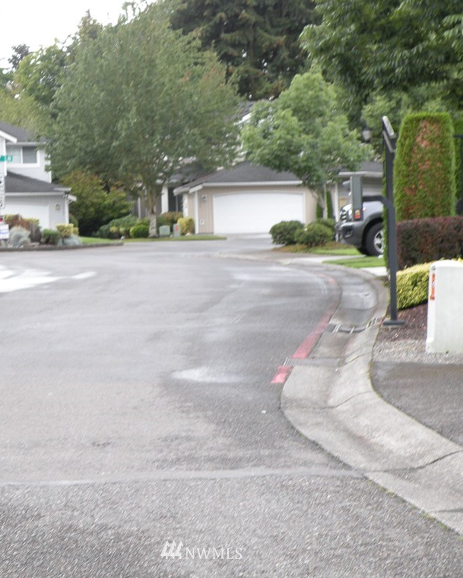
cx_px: 203
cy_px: 287
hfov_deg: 17.5
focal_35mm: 88
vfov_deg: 21.7
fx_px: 1507
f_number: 3.5
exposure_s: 1/84.6
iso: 64
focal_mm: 11.9
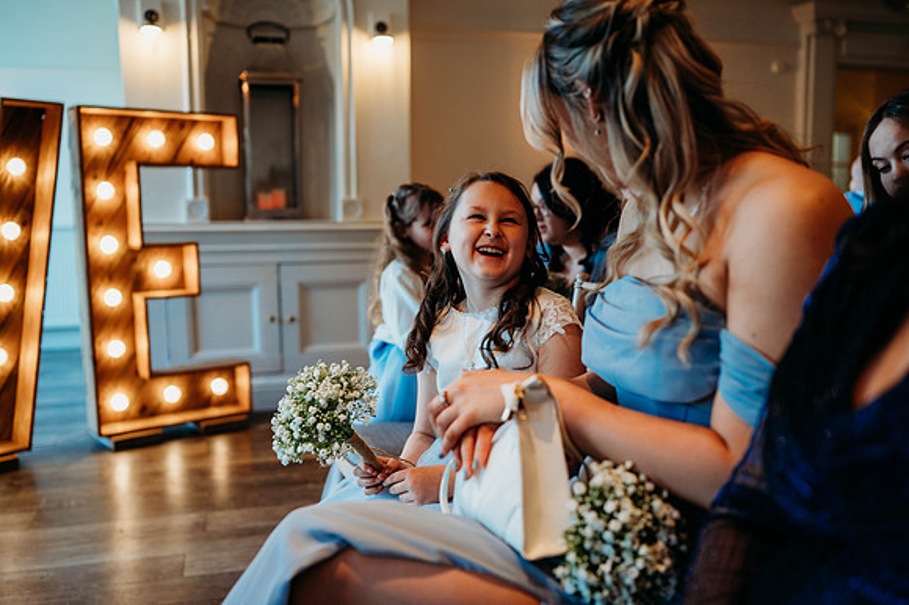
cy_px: 302
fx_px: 883
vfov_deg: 37.8
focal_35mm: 35
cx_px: 454
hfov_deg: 54.5
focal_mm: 35
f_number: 2.2
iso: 560
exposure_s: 1/200
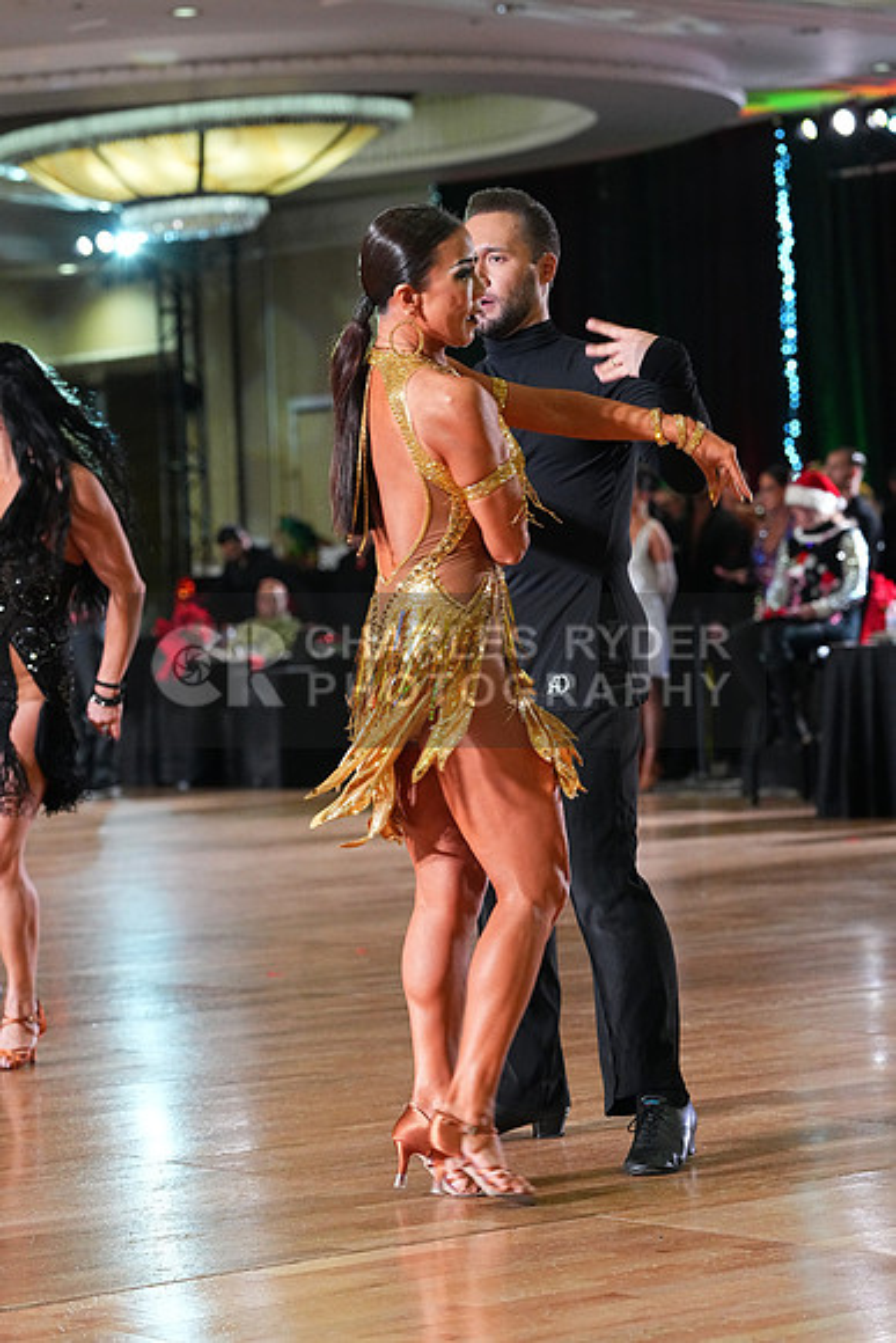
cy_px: 672
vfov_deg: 19.1
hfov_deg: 12.8
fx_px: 3992
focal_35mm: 107
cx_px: 448
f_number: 5
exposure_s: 1/400
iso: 8000
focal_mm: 107
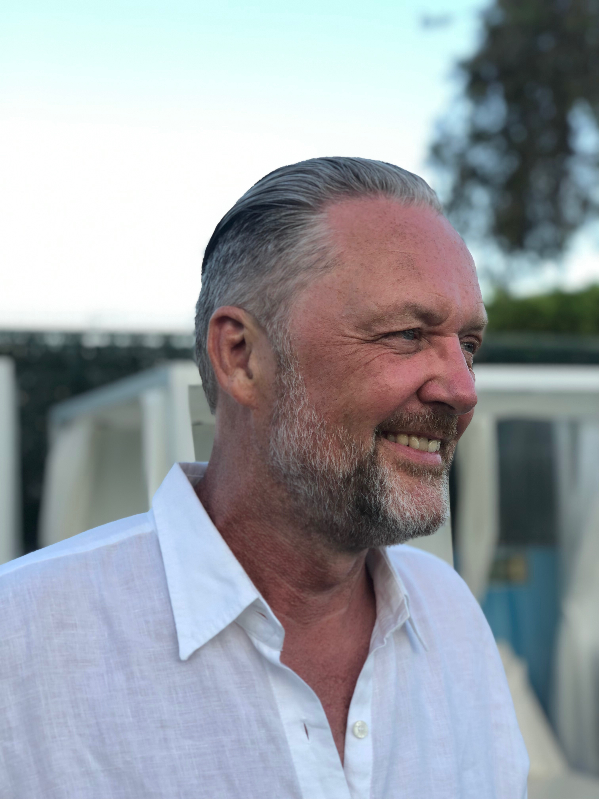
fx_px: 1200
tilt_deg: +2.1
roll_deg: +1.5
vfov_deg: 36.8
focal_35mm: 52
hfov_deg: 28.0
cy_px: 400
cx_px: 300
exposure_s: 1/100
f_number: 2.4
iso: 16
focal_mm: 6
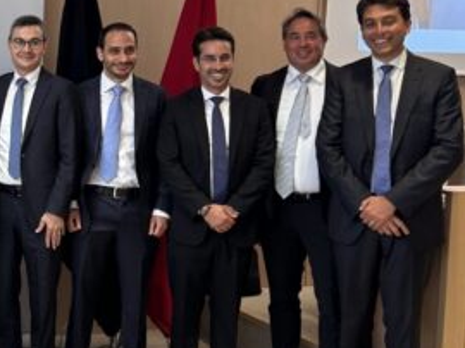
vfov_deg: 19.9
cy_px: 150
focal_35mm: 74
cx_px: -59
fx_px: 993
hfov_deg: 24.4
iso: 64
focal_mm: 5.7
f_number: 1.5
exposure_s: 1/50
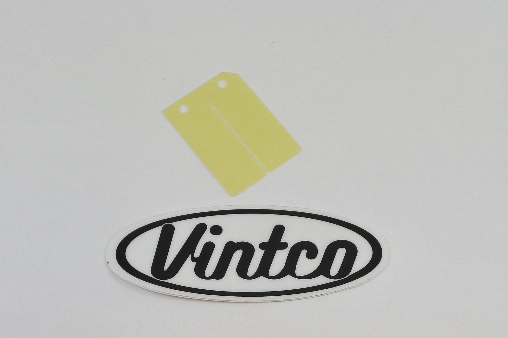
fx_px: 480
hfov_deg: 55.8
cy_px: 169
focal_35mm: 34
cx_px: 254
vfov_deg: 38.9
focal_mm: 12.8
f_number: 4
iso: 400
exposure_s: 1/250
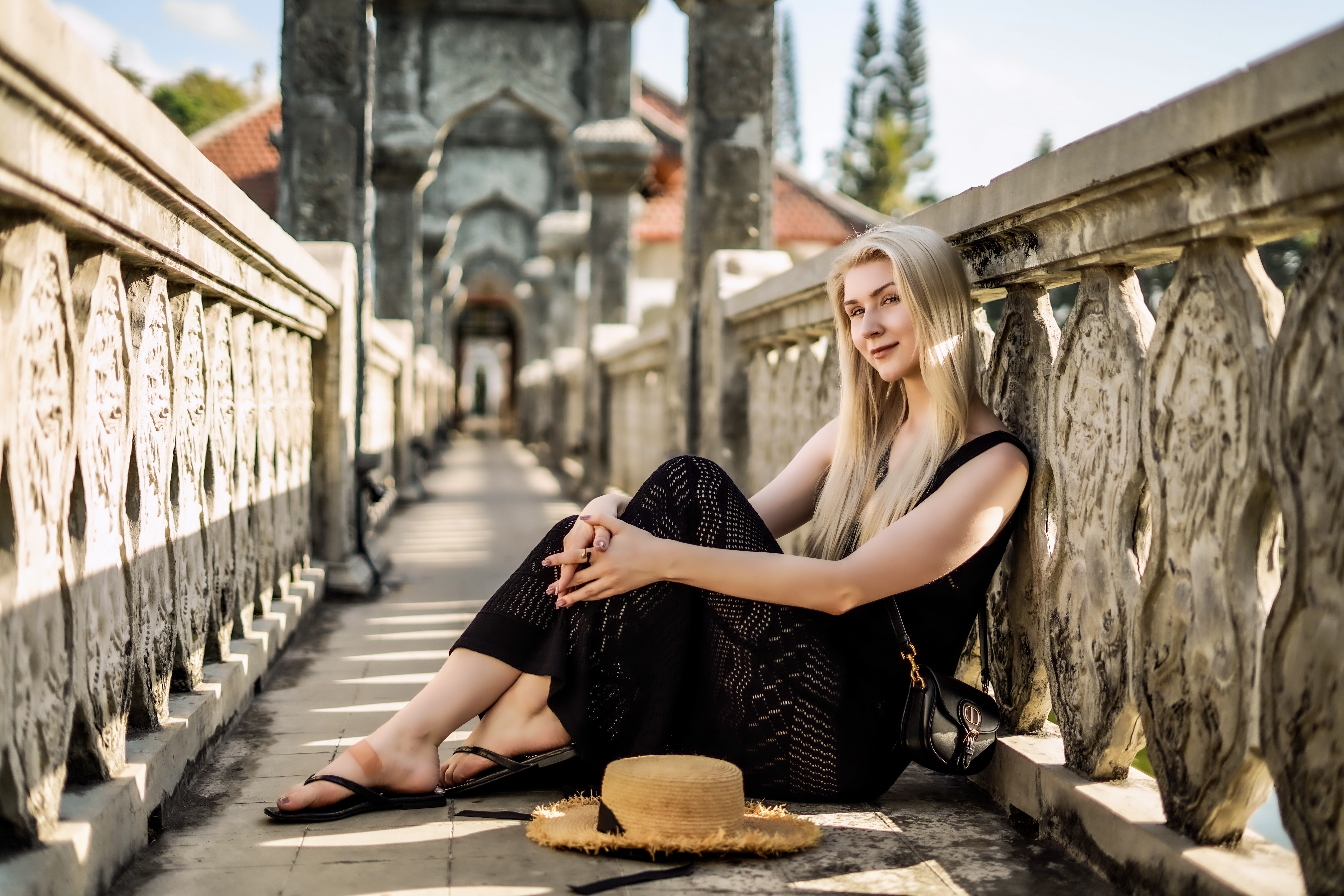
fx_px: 1867
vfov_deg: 27.0
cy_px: 448
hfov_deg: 39.6
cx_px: 672
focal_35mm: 50
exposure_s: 1/2500
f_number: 1.8
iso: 160
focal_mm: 50
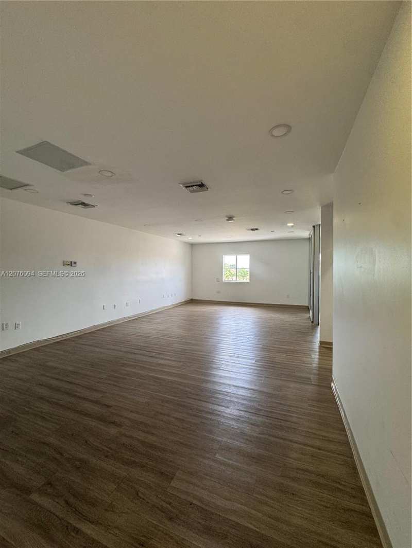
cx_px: 206
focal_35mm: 14
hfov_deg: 85.7
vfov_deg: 102.1
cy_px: 274
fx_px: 222
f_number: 2.2
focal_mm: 2.22
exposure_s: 1/120
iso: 160
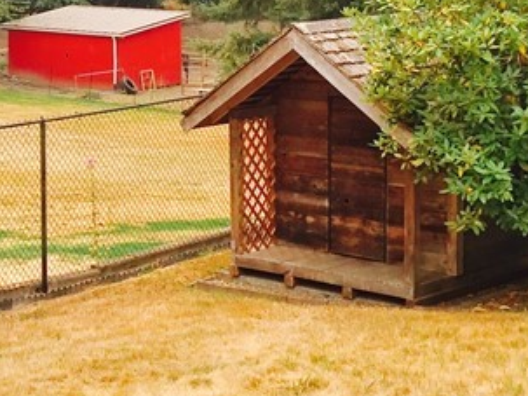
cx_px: -63
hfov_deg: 19.2
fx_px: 1494
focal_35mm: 98
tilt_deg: -7.8
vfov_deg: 15.0
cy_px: 115
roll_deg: +0.7
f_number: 2.2
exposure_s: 1/648
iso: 32
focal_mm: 4.15
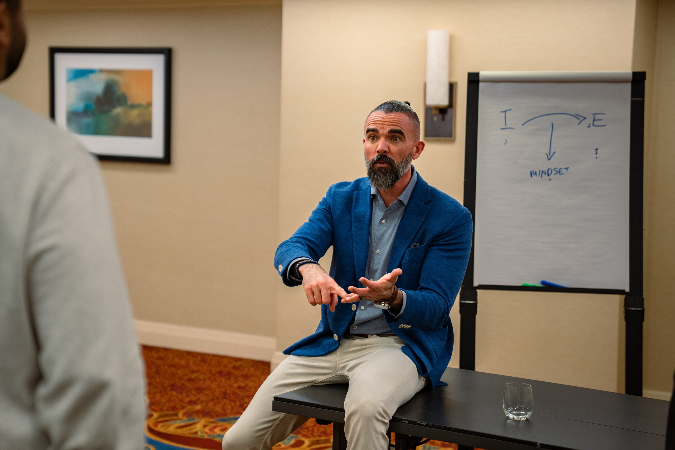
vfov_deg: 20.3
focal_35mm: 67
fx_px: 1258
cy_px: 225
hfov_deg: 30.0
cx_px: 338
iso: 640
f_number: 2.8
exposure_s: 1/160
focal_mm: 66
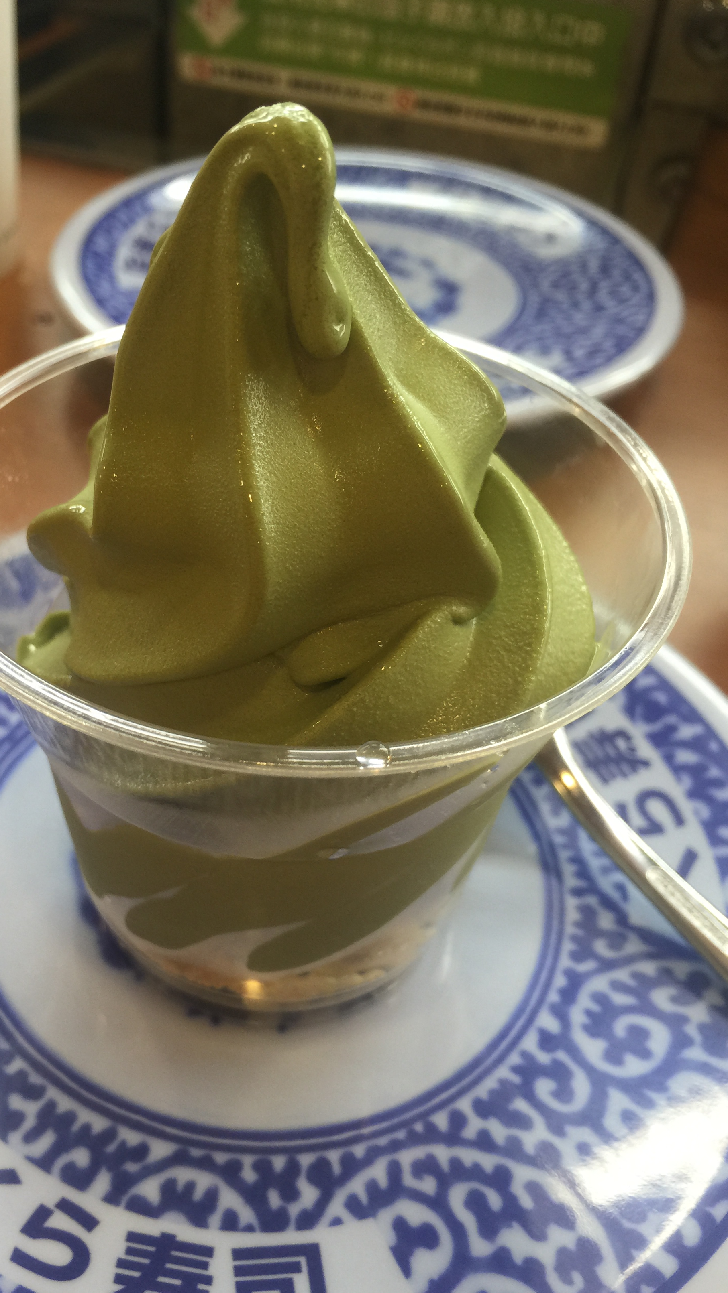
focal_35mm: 32
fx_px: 1098
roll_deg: -2.1
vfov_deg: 61.0
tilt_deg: -42.7
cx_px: 251
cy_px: 651
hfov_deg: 36.4
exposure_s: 1/30
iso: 32
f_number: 2.2
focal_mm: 4.15
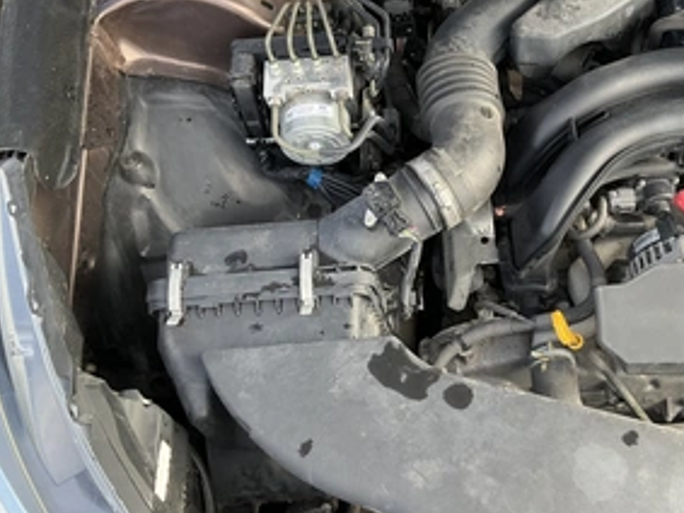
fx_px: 810
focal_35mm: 41
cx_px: 447
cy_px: 225
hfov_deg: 45.2
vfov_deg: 35.1
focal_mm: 3
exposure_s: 1/122
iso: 32
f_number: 1.8
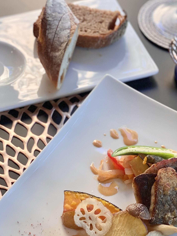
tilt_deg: -51.2
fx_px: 757
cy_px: 182
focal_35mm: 111
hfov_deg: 13.3
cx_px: 108
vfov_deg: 17.6
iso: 125
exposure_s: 1/120
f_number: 2
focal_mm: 6
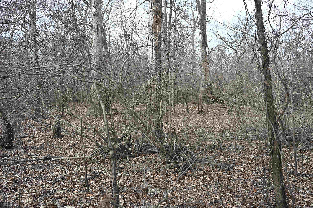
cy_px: 104
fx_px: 304
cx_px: 156
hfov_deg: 54.4
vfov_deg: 37.9
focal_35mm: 35
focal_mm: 35
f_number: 5.6
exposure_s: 1/250
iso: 200
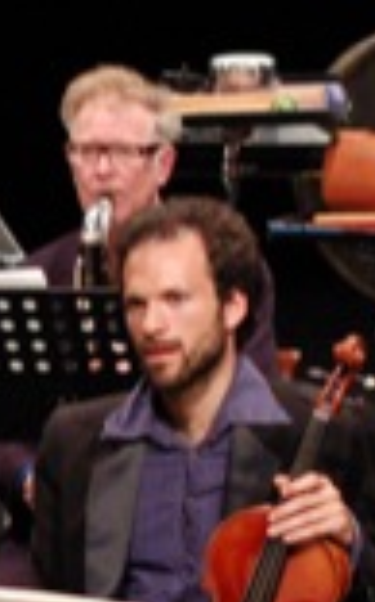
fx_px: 5154
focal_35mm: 314
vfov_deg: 6.7
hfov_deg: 4.1
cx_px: -294
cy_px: 260
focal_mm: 50
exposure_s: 1/80
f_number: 3.5
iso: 1600
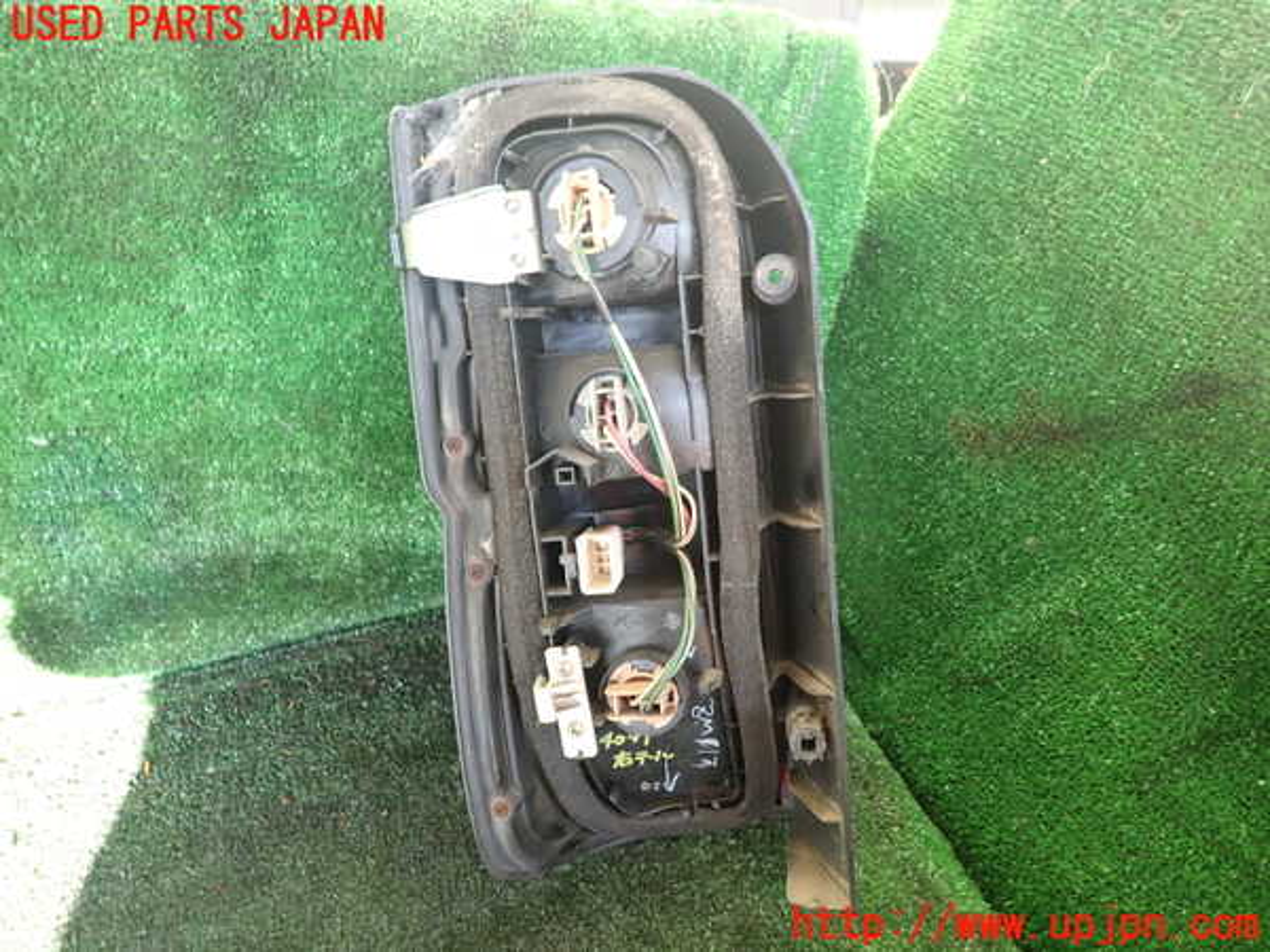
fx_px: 917
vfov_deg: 54.9
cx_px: 635
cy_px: 476
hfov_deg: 69.4
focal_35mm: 25
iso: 200
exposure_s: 1/60
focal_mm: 4.5
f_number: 2
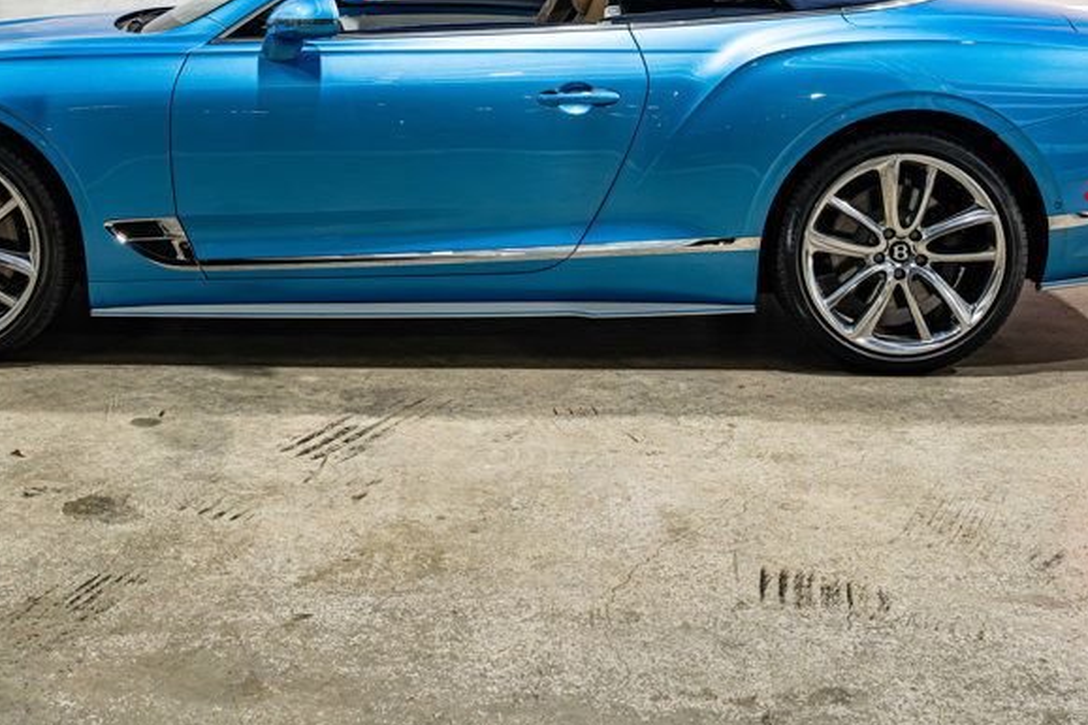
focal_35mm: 59
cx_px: 417
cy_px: 60
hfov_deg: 33.8
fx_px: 1782
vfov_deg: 22.4
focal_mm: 32
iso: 1600
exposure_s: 1/30
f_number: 5
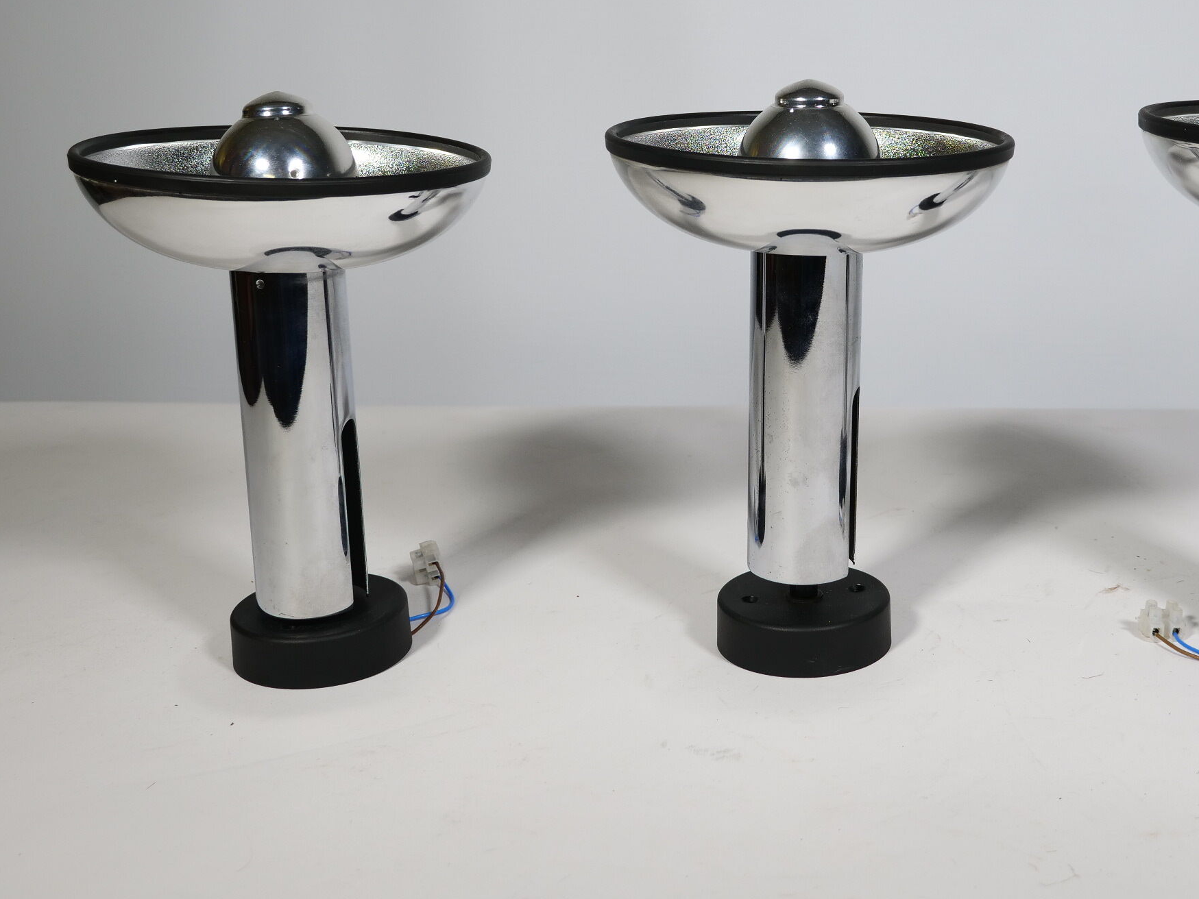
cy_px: 286
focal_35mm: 51
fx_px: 1767
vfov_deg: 28.3
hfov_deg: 37.1
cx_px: 788
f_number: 3.5
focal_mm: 17
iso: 200
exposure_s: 1/160
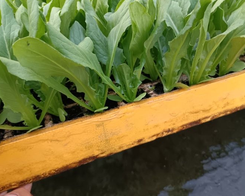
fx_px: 283
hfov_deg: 46.8
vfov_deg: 38.2
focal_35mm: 39
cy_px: 100
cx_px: 128
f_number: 1.8
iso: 852
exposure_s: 1/33.3
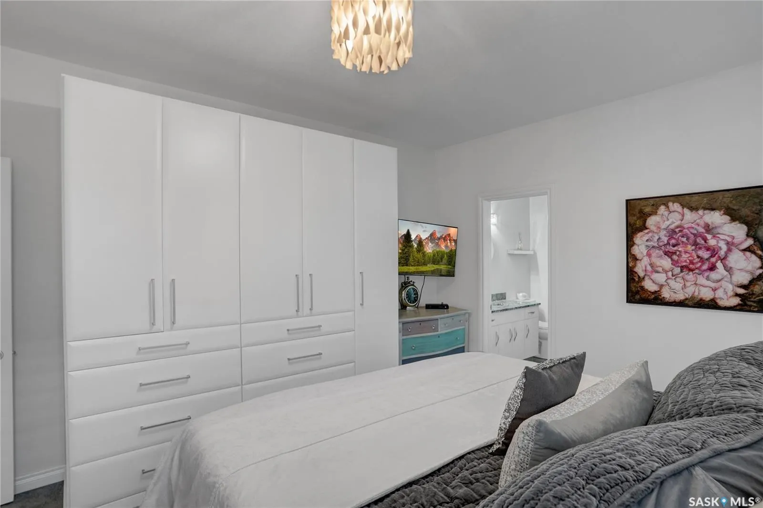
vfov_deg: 67.4
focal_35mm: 18
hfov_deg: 90.0
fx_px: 381
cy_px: 254
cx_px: 382
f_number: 5.6
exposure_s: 1/50
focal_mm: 18
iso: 1250
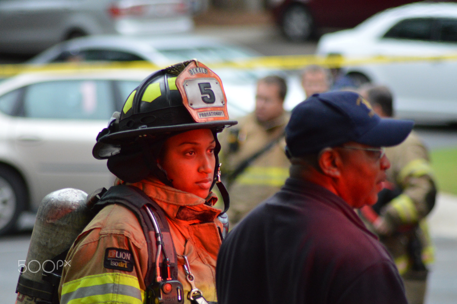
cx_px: 228
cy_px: 152
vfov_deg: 4.2
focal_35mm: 330
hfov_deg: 6.2
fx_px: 4186
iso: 2000
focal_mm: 220
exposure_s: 1/500
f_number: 5
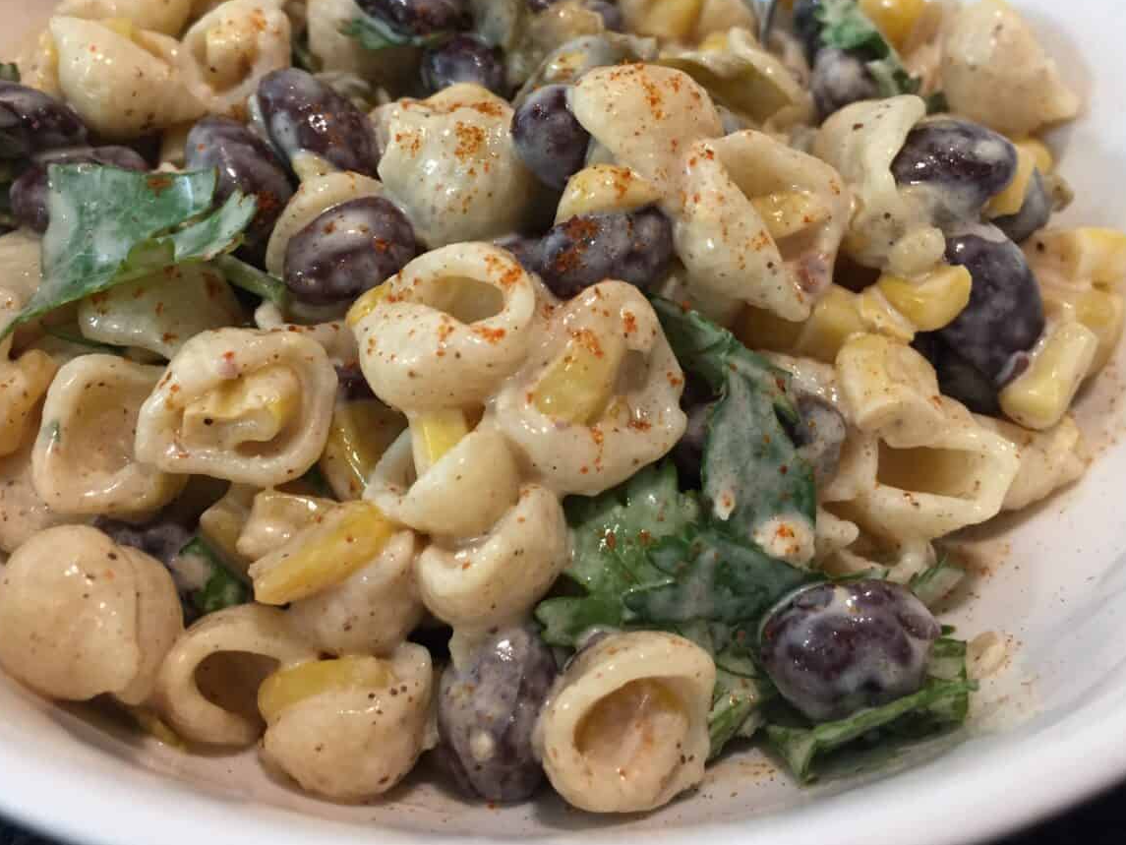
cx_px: 507
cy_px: 319
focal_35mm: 38
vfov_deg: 37.5
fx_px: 1236
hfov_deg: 48.9
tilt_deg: -50.4
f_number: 2.2
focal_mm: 4.15
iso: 100
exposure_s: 1/30
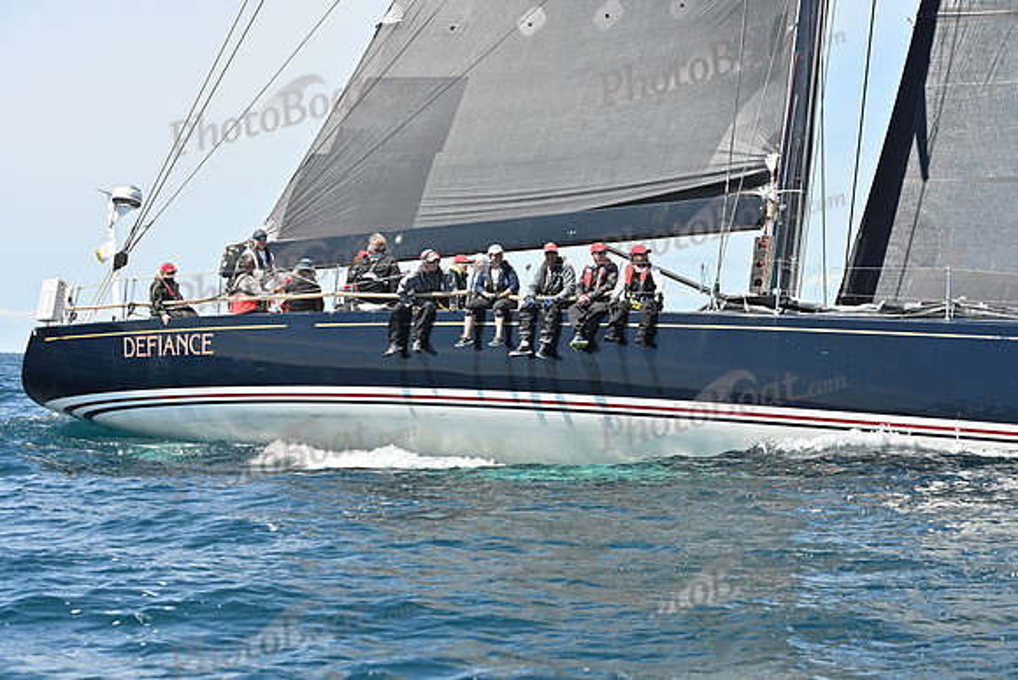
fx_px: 2687
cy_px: 340
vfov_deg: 14.4
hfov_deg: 21.5
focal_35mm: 95
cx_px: 509
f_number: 7.1
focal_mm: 95
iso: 320
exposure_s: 1/1000
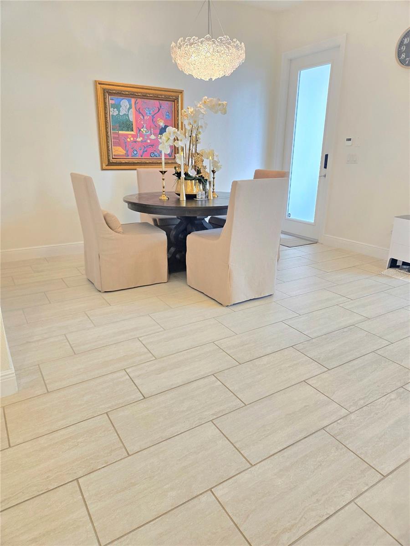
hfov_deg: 58.9
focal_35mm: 23
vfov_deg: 73.9
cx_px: 205
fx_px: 363
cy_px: 273
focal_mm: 5.4
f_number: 1.8
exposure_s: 1/120
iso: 320
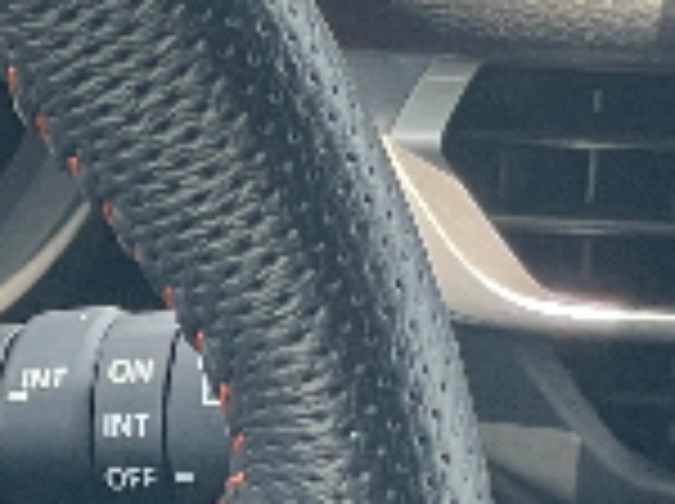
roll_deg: +0.7
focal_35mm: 356
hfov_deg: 5.4
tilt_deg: -29.9
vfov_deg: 4.1
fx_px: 6931
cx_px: -1058
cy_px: 855
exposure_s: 1/99
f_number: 2
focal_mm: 6
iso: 64
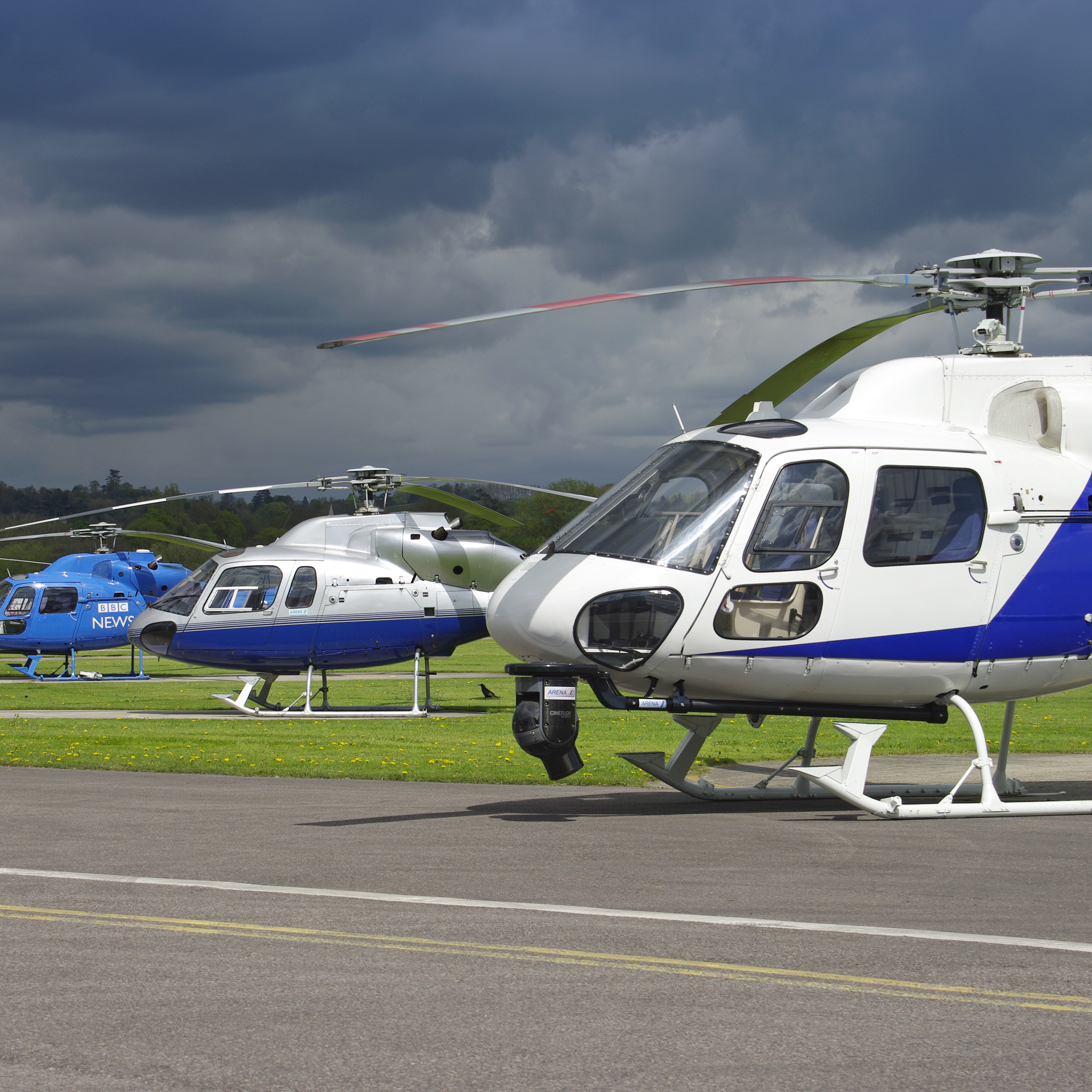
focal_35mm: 87
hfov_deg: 20.0
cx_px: 481
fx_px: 3092
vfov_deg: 20.0
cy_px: 546
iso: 100
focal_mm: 45
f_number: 8
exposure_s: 1/500
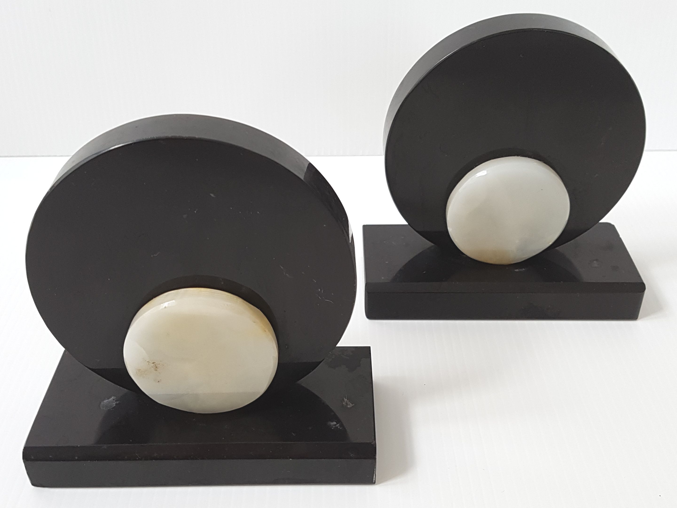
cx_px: 338
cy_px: 254
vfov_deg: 53.1
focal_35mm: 26
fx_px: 508
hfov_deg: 67.3
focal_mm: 4.2
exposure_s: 1/100
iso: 100
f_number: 1.7
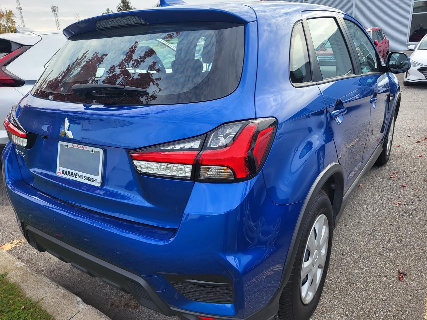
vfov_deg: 53.1
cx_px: 214
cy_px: 160
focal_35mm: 26
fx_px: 321
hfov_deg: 67.3
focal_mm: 5.4
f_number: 1.8
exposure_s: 1/392
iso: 40
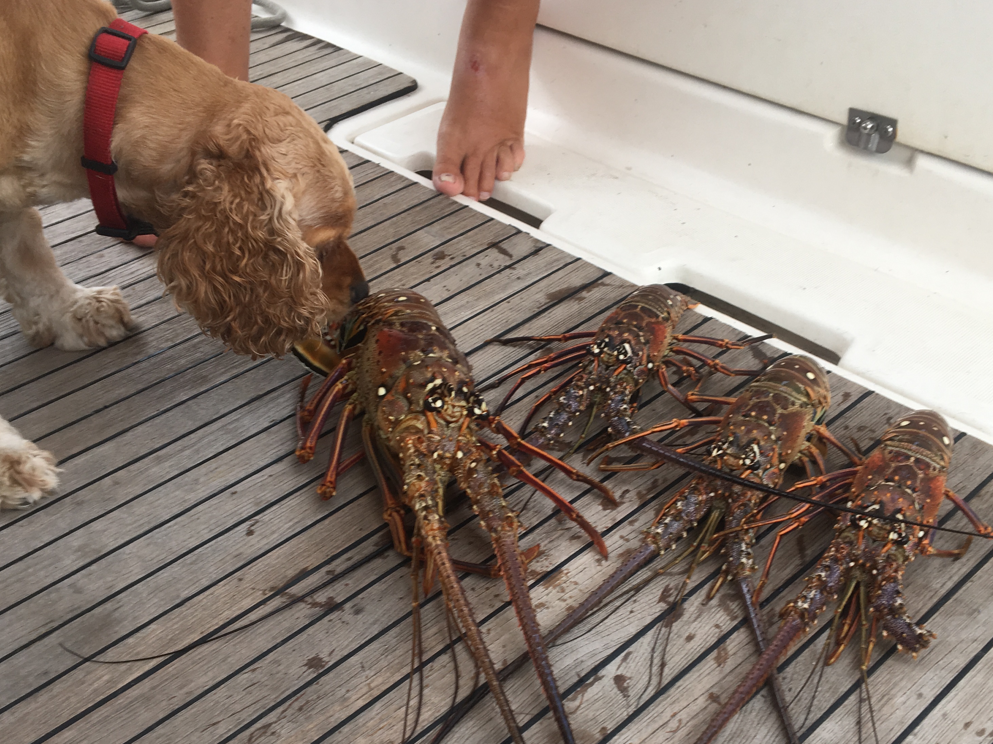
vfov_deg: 35.7
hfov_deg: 46.8
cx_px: 538
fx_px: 1147
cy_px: 483
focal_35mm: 40
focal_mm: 4.15
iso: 25
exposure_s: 1/60
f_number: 2.2
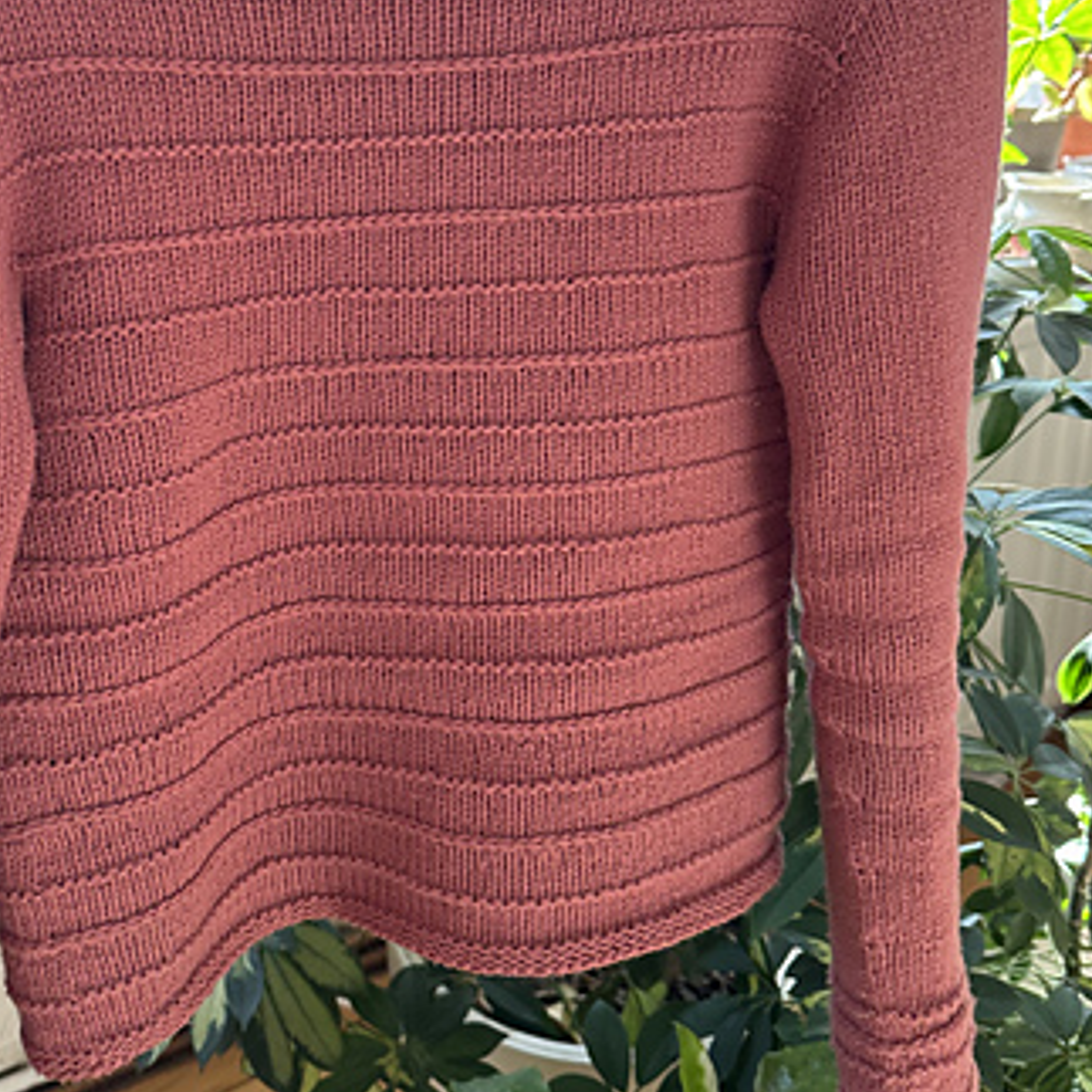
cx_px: 352
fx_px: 1499
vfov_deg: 39.6
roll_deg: +0.9
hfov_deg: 39.5
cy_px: 365
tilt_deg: -16.7
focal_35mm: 42
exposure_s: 1/121
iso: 125
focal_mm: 6.86
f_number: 1.78
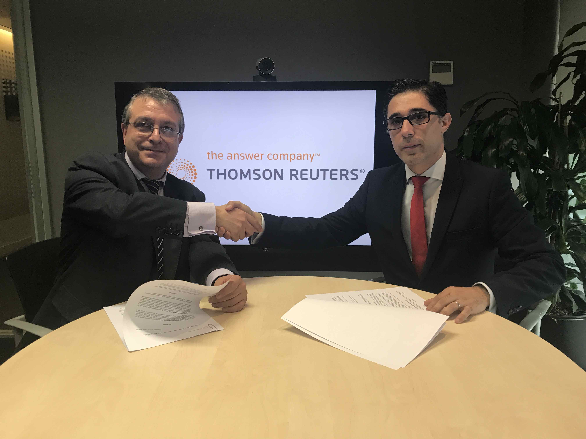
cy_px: 220
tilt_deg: -11.0
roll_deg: +0.6
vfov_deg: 49.7
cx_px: 293
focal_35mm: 28
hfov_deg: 63.4
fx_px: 474
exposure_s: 1/40
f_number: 1.8
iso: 25
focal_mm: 3.99
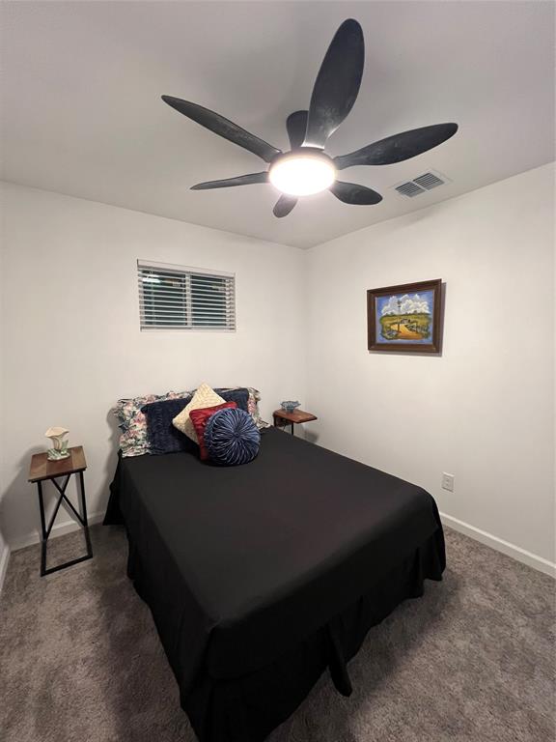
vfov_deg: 106.2
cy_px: 371
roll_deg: +0.4
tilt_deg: -5.4
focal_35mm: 13
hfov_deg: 89.9
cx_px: 278
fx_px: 278
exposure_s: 1/60
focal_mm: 1.57
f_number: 1.8
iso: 500
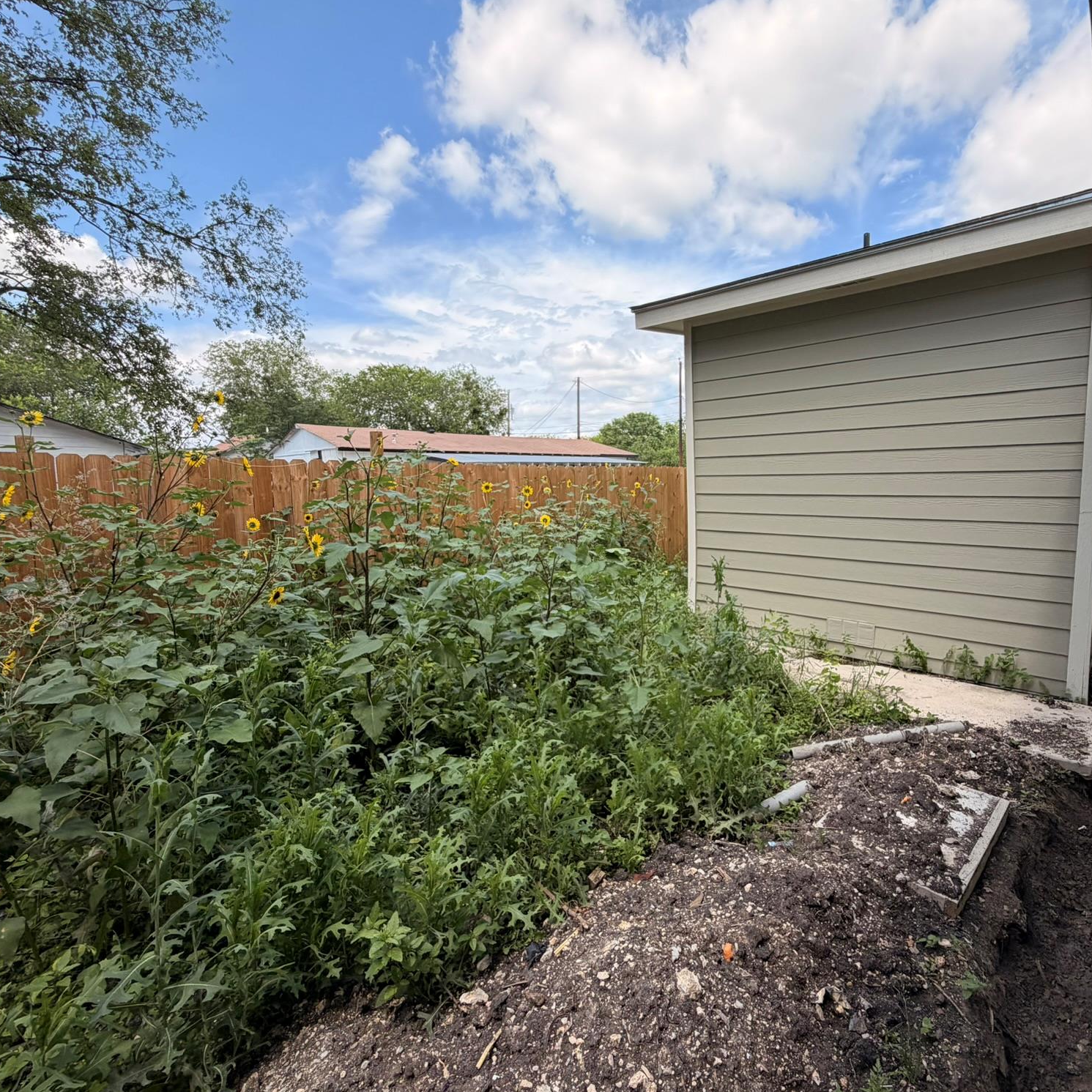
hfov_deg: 83.3
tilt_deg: -4.9
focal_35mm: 17
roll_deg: +1.2
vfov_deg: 84.0
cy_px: 549
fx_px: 607
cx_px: 634
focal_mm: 2.22
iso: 40
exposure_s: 1/770
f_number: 2.2
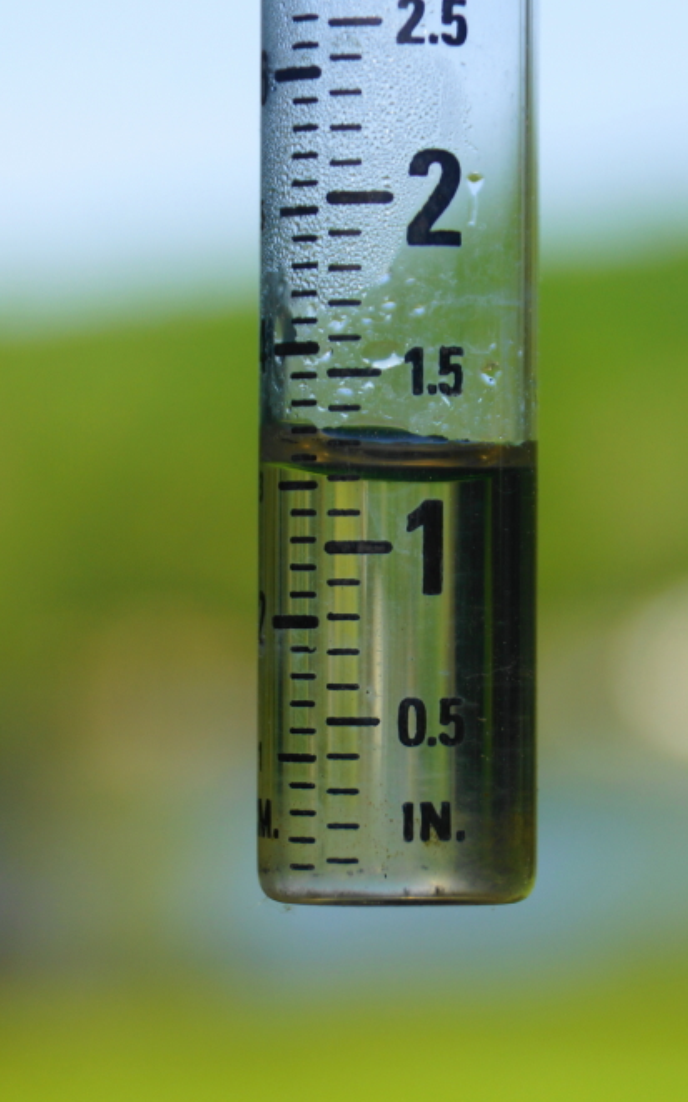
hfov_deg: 6.3
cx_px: 418
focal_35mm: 208
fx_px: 6241
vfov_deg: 10.1
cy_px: 552
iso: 100
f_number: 5.6
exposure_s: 1/160
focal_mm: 90
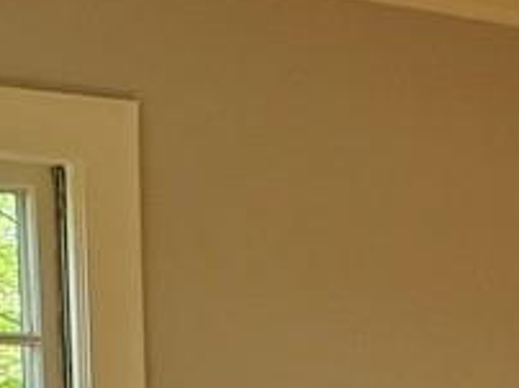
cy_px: 660
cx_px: 740
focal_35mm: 132
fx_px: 1977
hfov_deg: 14.1
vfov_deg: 10.6
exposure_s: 1/120
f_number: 2.4
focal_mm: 4.3
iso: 320
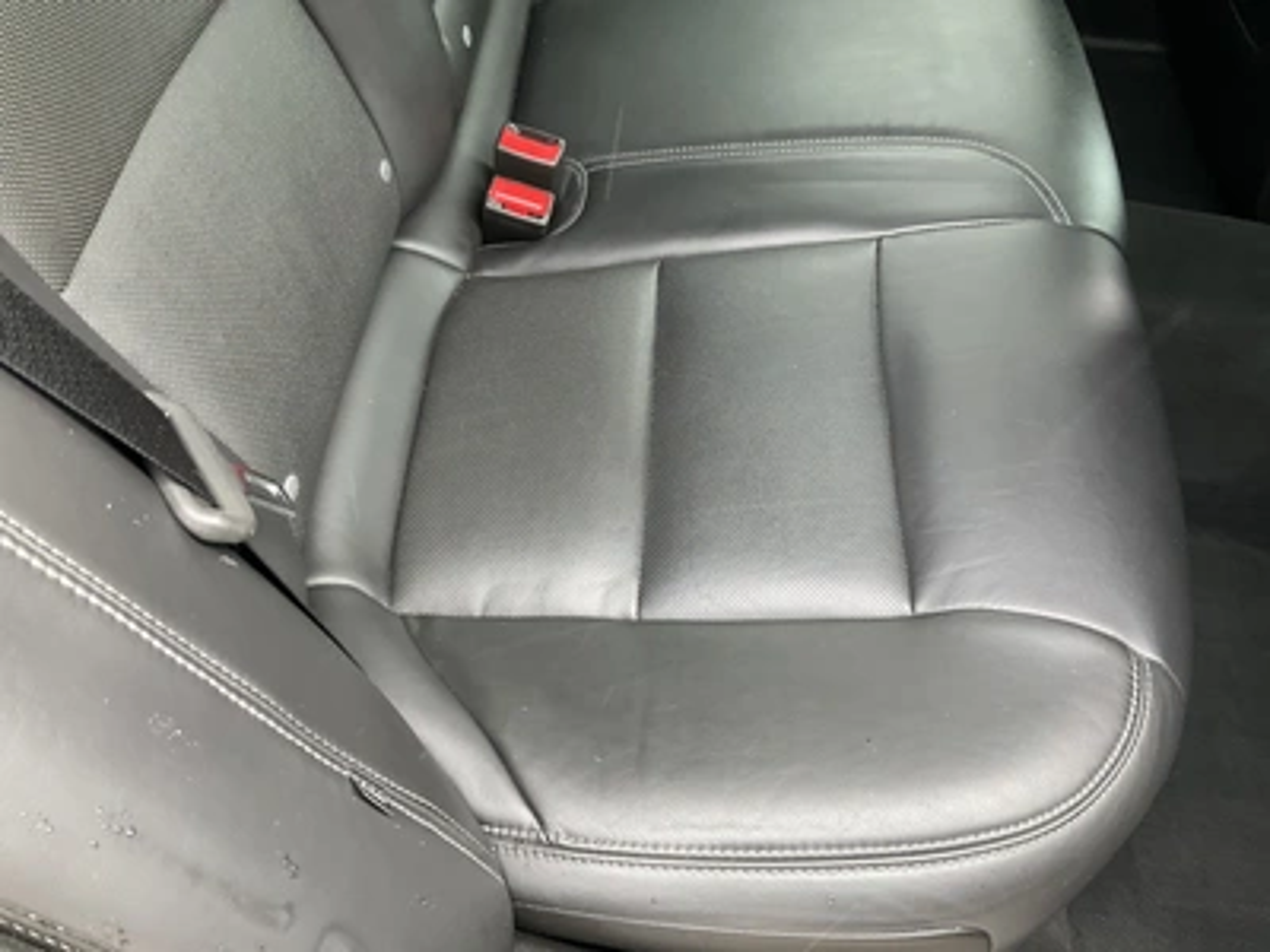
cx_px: 635
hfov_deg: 61.7
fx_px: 1064
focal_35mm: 29
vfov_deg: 48.2
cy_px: 476
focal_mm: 3
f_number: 1.8
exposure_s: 1/60
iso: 200
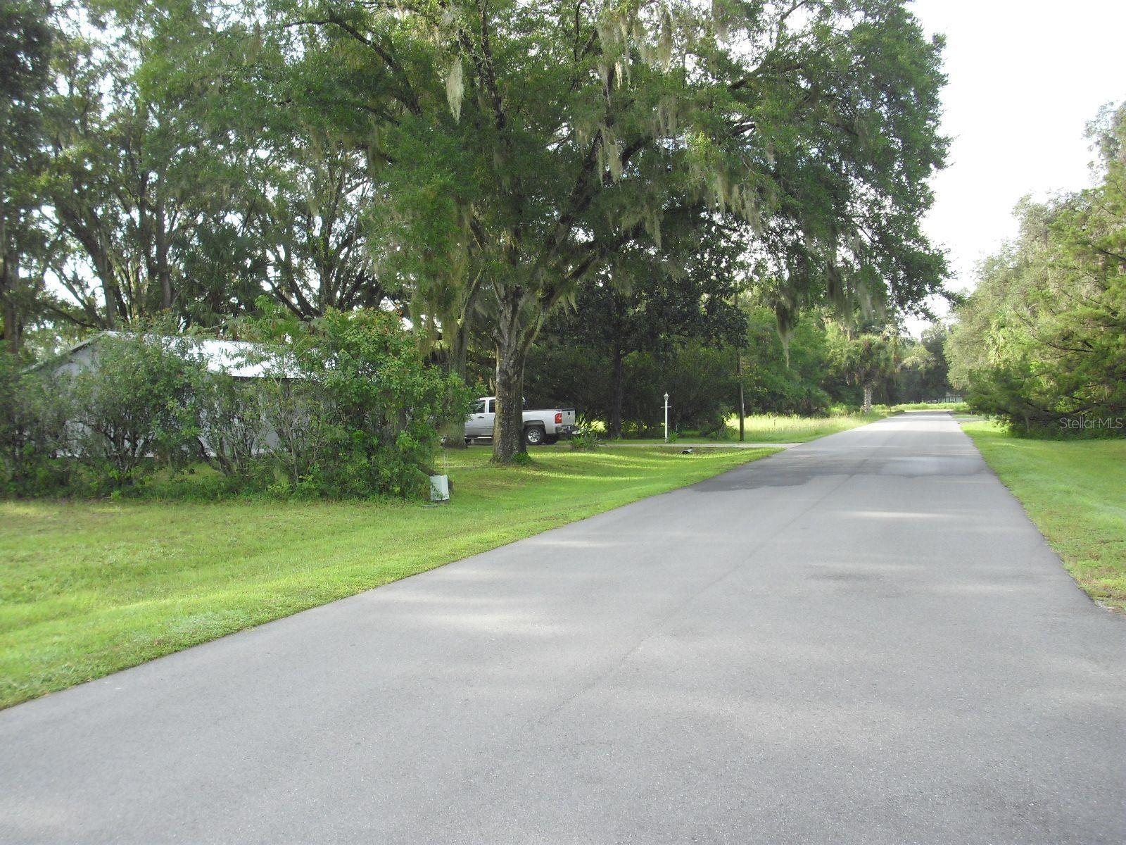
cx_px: 563
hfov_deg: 49.0
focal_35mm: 38
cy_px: 422
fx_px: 1236
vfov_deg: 37.7
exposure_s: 1/200
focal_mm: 6.2
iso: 100
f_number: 2.8
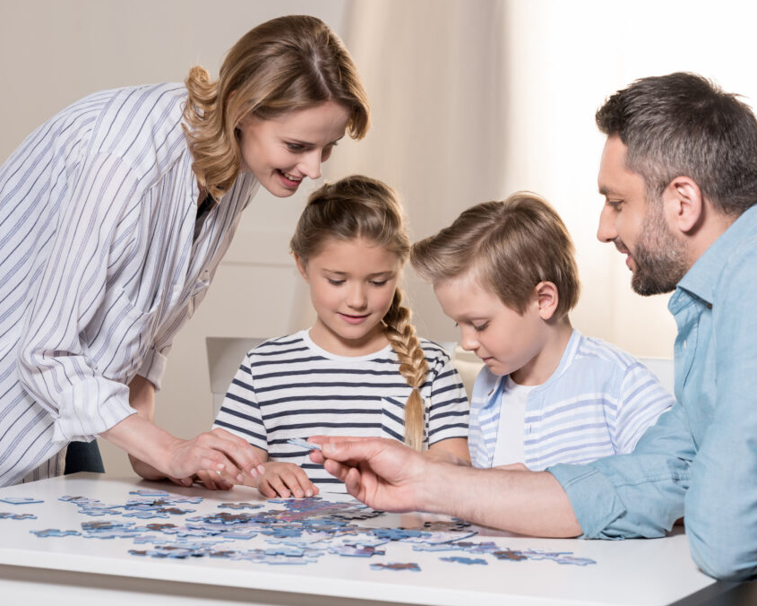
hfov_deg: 16.6
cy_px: 303
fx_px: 2599
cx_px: 395
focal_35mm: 116
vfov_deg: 13.3
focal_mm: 102
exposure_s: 1/160
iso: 100
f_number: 5.6
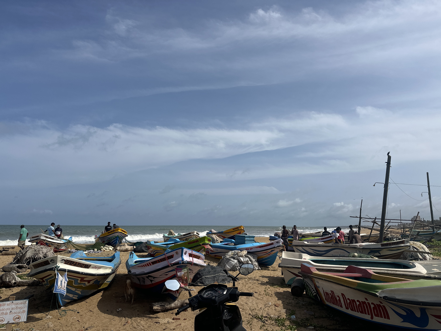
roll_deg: -0.2
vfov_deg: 56.8
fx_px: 306
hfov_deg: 71.6
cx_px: 220
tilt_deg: +9.8
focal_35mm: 24
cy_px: 166
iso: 80
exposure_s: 1/9709
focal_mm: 6.86
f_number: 1.78
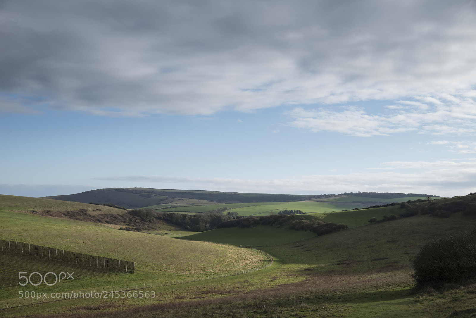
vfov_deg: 26.0
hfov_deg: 38.2
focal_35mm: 52
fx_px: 688
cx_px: 238
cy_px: 159
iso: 500
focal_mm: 52
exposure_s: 1/1250
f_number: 8
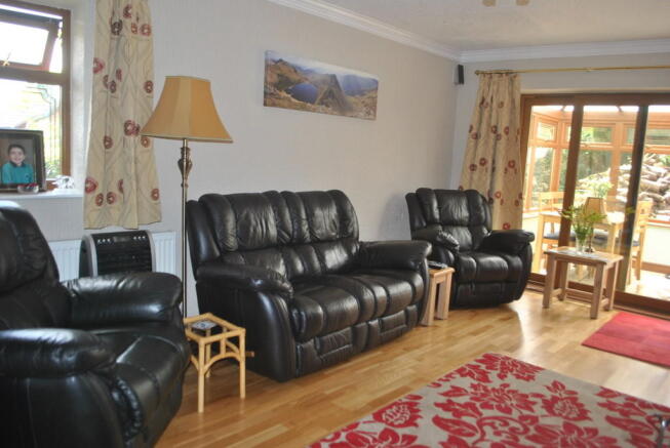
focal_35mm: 27
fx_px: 503
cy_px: 224
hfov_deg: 67.3
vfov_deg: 48.0
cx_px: 335
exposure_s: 1/60
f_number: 3.5
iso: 200
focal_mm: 18
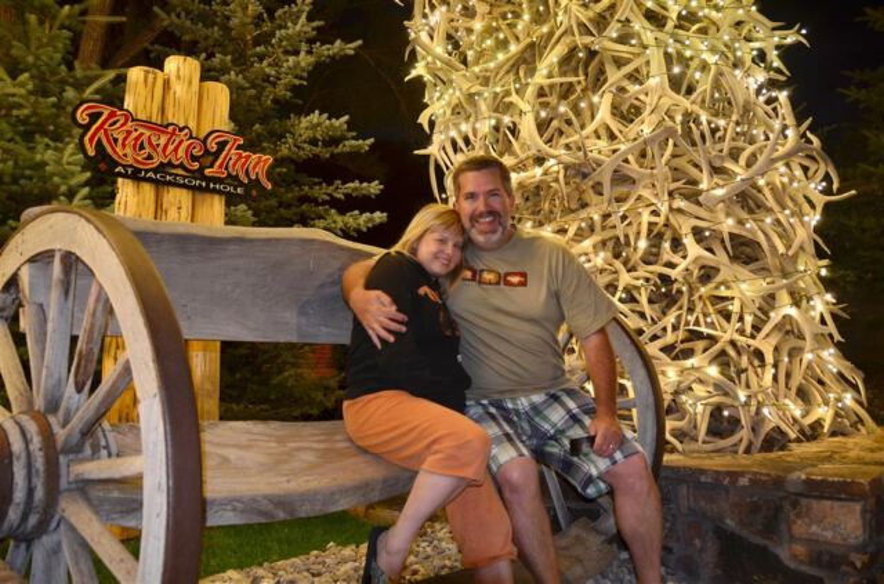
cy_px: 292
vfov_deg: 47.7
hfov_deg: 67.5
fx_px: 661
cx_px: 442
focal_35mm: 27
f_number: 3.5
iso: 200
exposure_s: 2
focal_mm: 18
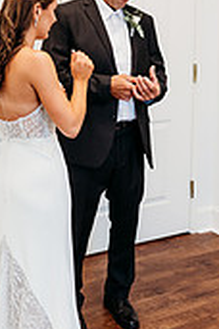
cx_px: 106
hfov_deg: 21.6
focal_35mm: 63
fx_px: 575
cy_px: 129
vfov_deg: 31.8
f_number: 2.5
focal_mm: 24
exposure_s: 1/160
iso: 320
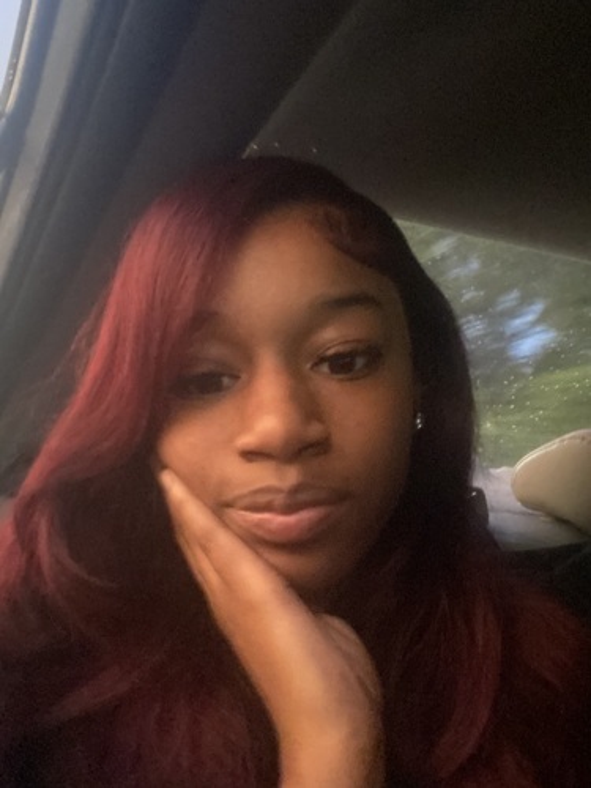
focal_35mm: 30
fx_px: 683
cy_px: 394
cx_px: 296
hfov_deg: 46.8
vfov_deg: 60.0
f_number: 2.2
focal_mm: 2.71
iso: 1600
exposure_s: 1/15
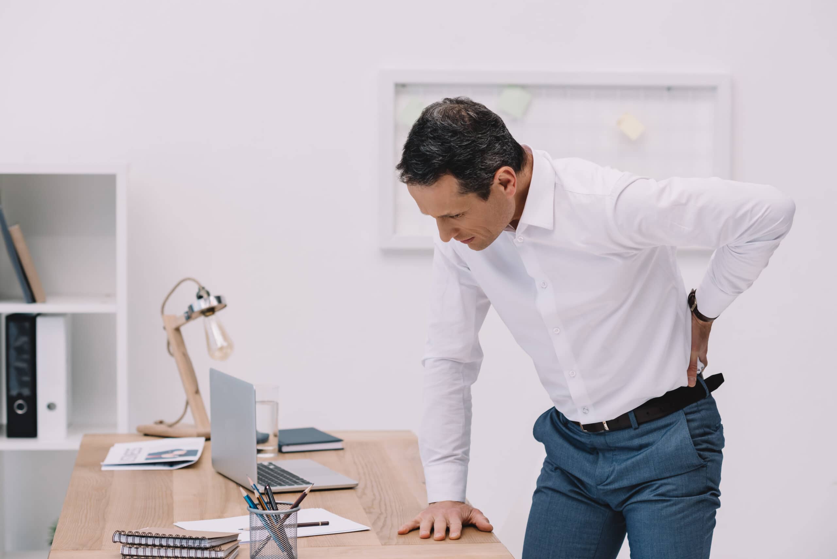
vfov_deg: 16.1
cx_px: 418
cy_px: 280
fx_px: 1977
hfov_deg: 23.9
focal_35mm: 85
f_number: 3.5
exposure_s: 1/160
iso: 160
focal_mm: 85
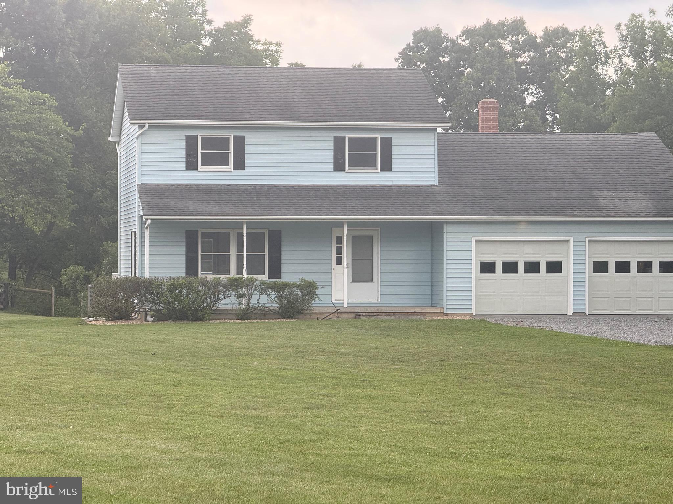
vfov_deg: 12.3
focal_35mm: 120
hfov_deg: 16.4
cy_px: 252
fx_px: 2333
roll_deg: -0.9
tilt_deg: +0.2
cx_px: 336
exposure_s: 1/161
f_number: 2.8
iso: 64
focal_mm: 15.66
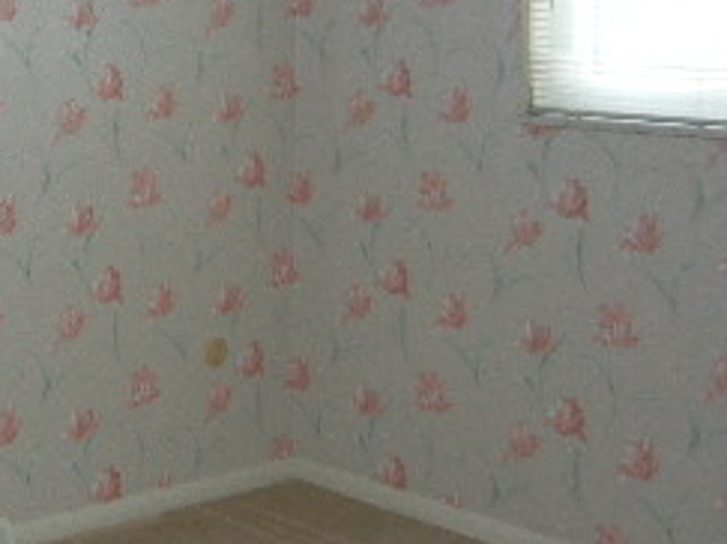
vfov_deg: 18.3
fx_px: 1658
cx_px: -81
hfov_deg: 23.2
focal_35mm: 79
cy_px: 51
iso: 200
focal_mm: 5.4
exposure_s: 1/30
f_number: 3.5
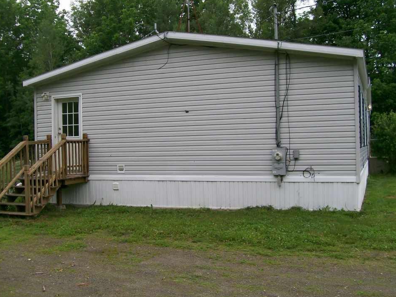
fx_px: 446
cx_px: 189
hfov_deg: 47.8
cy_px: 151
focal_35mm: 39
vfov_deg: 36.8
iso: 80
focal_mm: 6
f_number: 2.7
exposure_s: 1/789
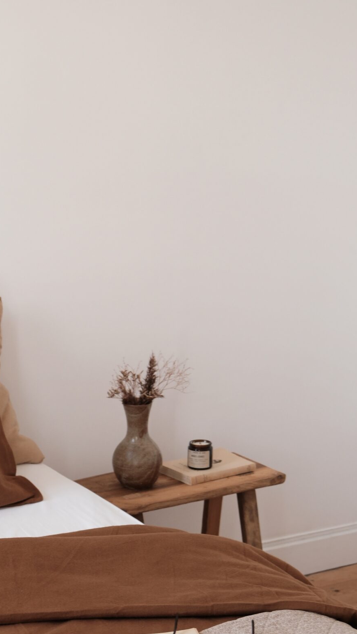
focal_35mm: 91
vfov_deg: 23.2
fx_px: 1531
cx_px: 39
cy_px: 464
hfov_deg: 13.2
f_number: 4
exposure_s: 1/52
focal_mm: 35
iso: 1600
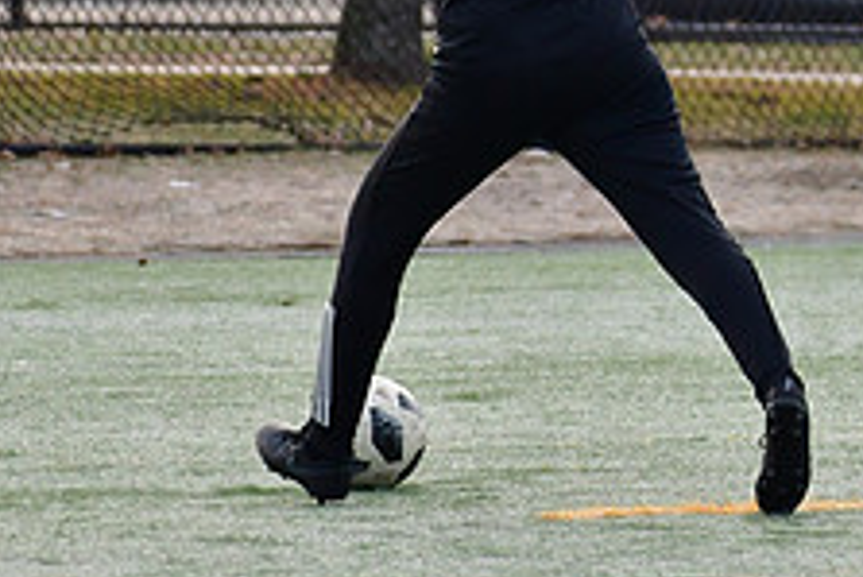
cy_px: -72
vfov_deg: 1.6
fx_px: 21204
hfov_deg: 2.3
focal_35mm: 884
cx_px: 488
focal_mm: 170
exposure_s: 1/800
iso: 900
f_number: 5
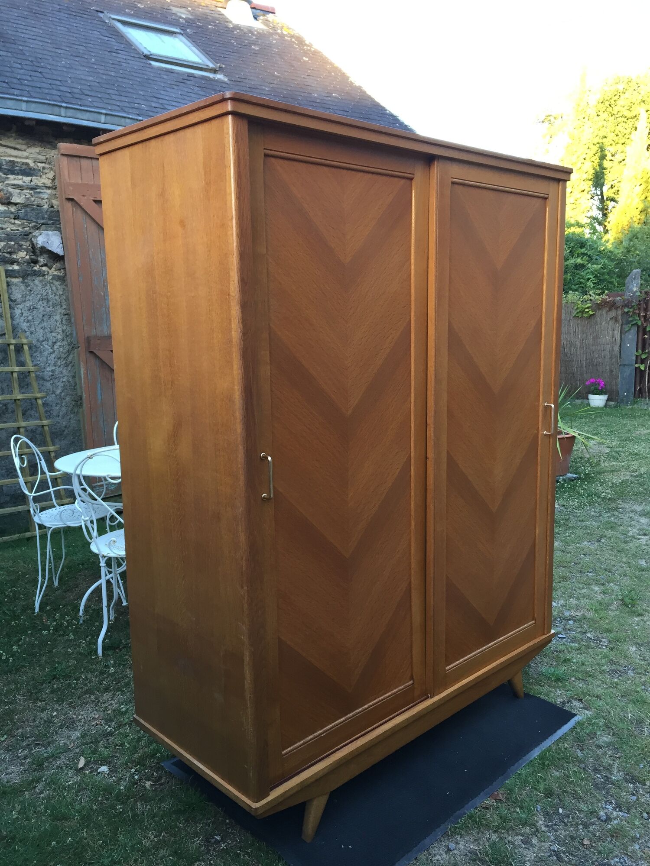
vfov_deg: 61.7
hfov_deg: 48.2
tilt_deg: -9.1
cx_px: 325
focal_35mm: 29
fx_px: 726
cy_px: 433
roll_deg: +1.7
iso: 32
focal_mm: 4.15
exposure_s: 1/33
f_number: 2.2
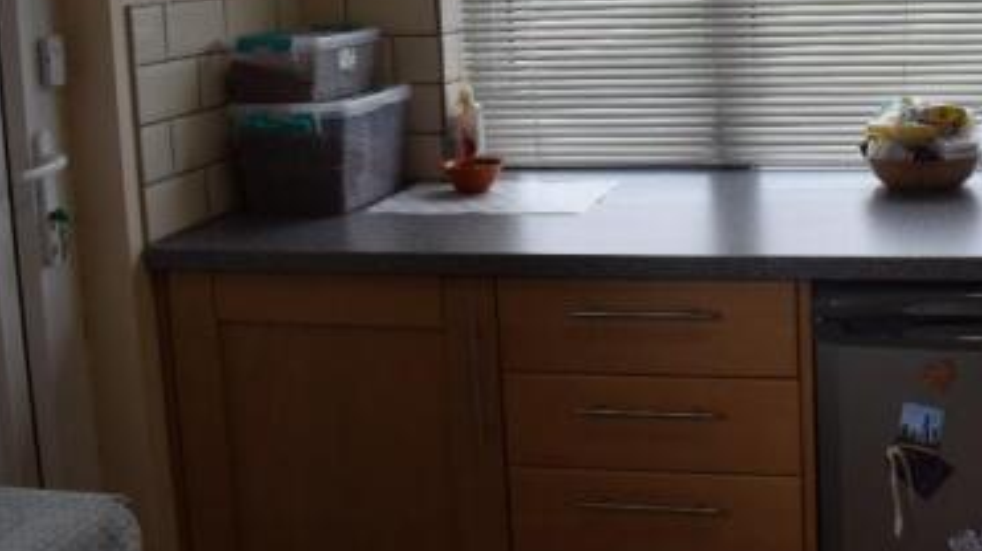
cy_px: 70
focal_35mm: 50
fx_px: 1301
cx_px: 795
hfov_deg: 39.6
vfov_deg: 23.4
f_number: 7.1
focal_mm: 18
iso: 400
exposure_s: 1/200
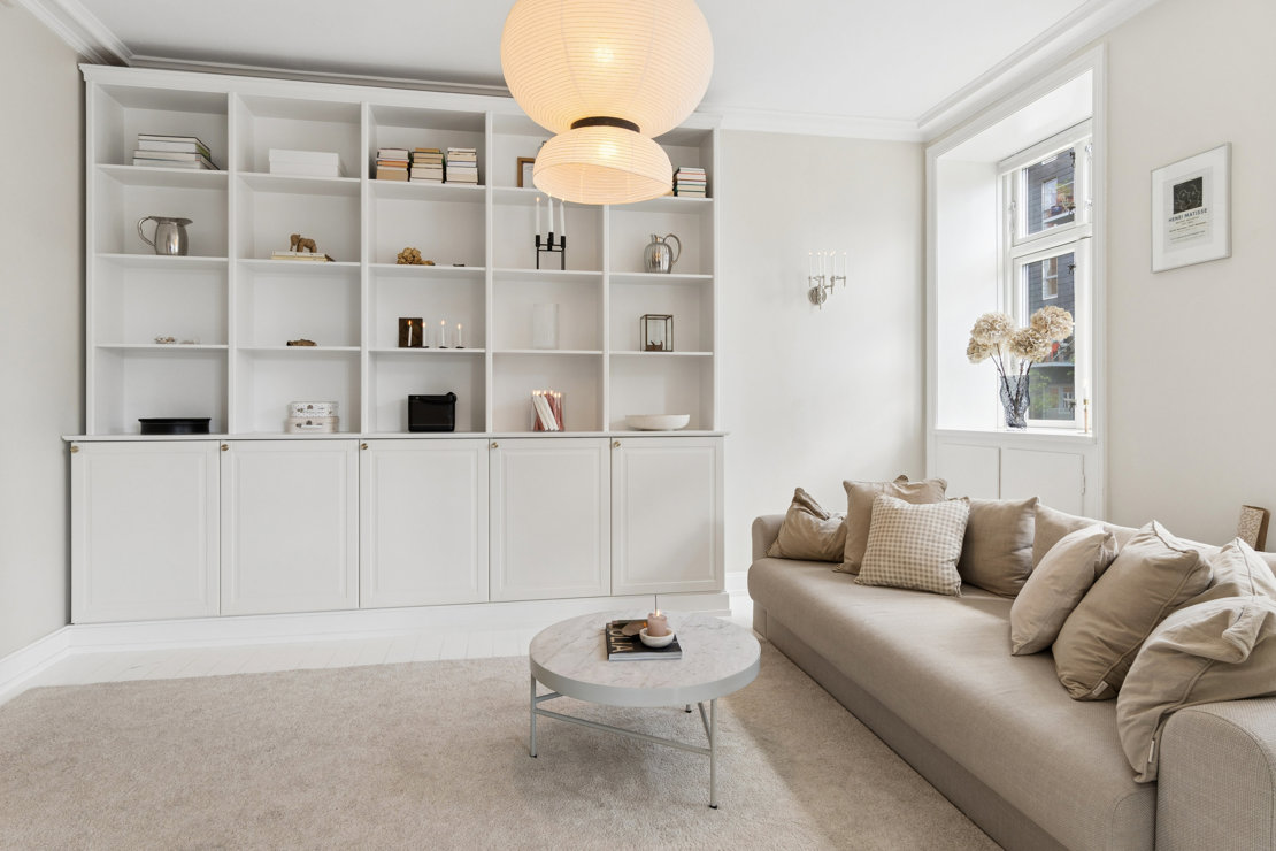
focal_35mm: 20
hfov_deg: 85.4
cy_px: 426
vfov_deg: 63.2
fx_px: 691
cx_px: 638
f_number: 8
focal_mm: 13
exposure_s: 1/40
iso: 200
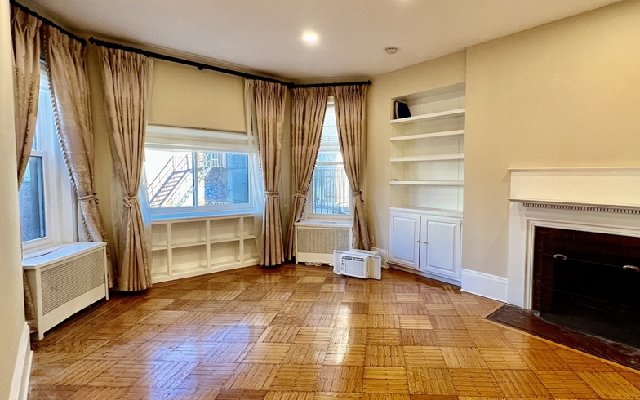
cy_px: 195
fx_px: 314
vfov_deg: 65.0
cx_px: 368
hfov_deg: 90.4
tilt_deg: -3.4
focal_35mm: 18
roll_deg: -0.3
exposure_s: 1/120
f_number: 1.8
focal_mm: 1.57
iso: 200
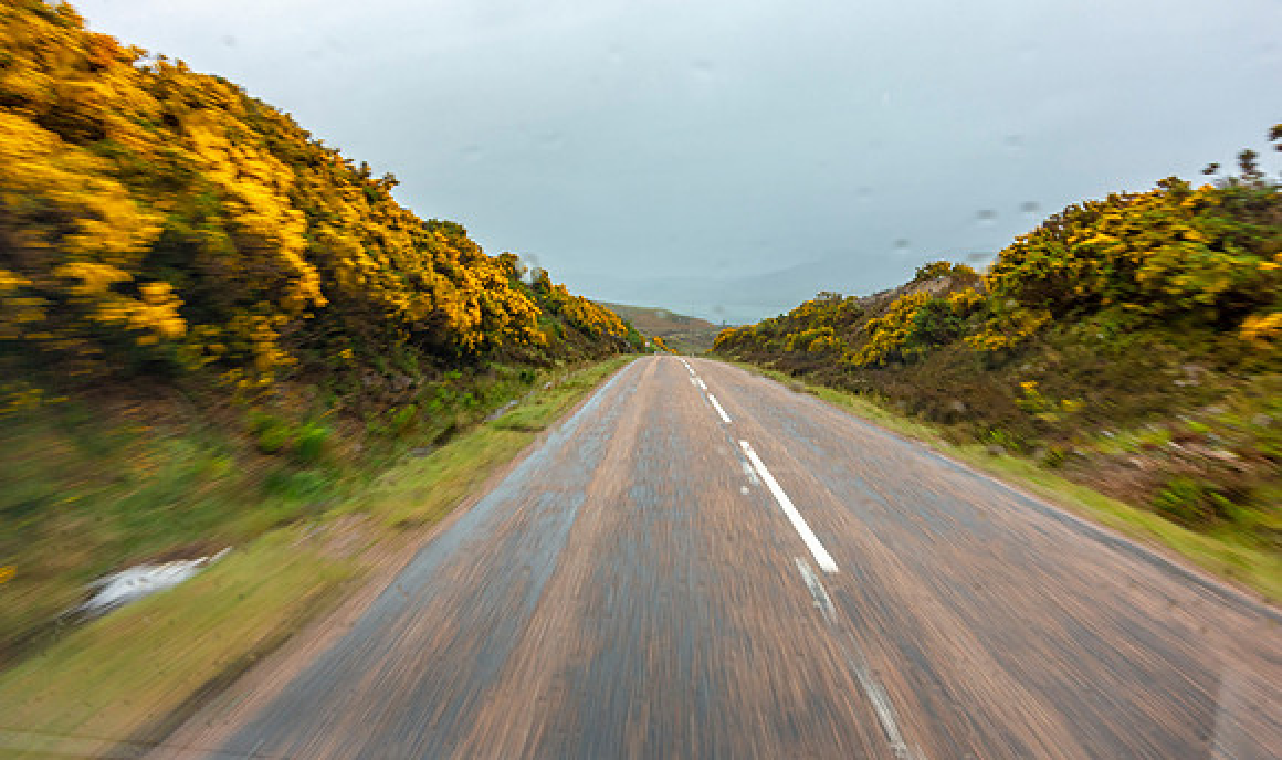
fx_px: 855
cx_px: 641
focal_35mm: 25
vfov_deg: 47.9
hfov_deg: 73.7
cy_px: 333
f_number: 8
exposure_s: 1/80
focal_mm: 8.8
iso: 125
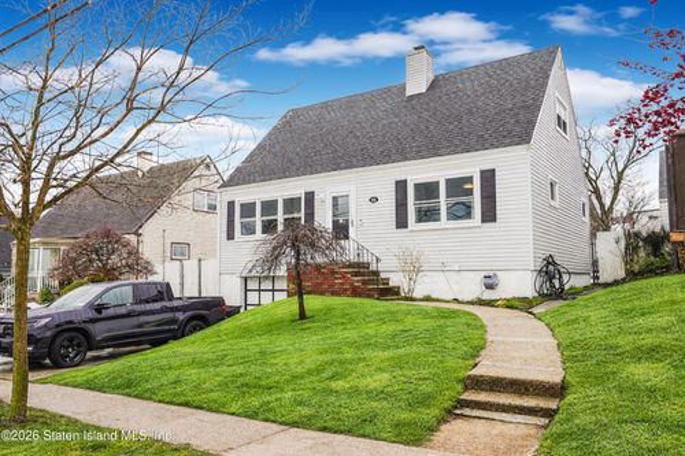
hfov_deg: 66.4
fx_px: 523
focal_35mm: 28
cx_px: 342
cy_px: 228
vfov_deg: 47.1
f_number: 8
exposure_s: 1/100
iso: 100
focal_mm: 27.5
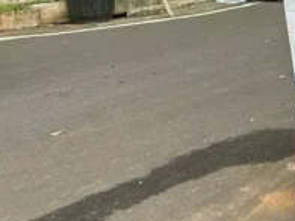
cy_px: -65
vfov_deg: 15.2
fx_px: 792
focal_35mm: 93
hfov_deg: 17.3
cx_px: 525
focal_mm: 5.7
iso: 50
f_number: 1.5
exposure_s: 1/563
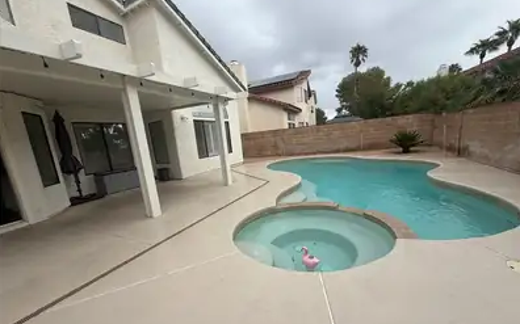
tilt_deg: -10.1
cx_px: 260
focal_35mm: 15
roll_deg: +5.3
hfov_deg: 101.5
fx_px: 212
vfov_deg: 74.5
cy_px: 178
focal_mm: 2.22
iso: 50
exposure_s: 1/285
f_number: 2.2
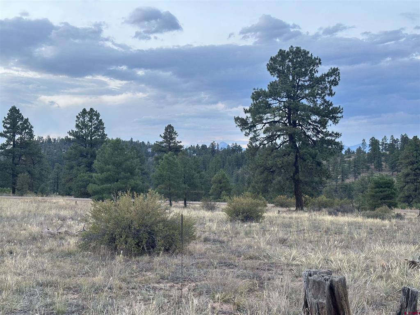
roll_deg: +1.5
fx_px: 582
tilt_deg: +2.7
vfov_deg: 30.3
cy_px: 158
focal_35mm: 48
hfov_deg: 39.7
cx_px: 210
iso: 125
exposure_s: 1/60
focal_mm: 6.86
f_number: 1.78
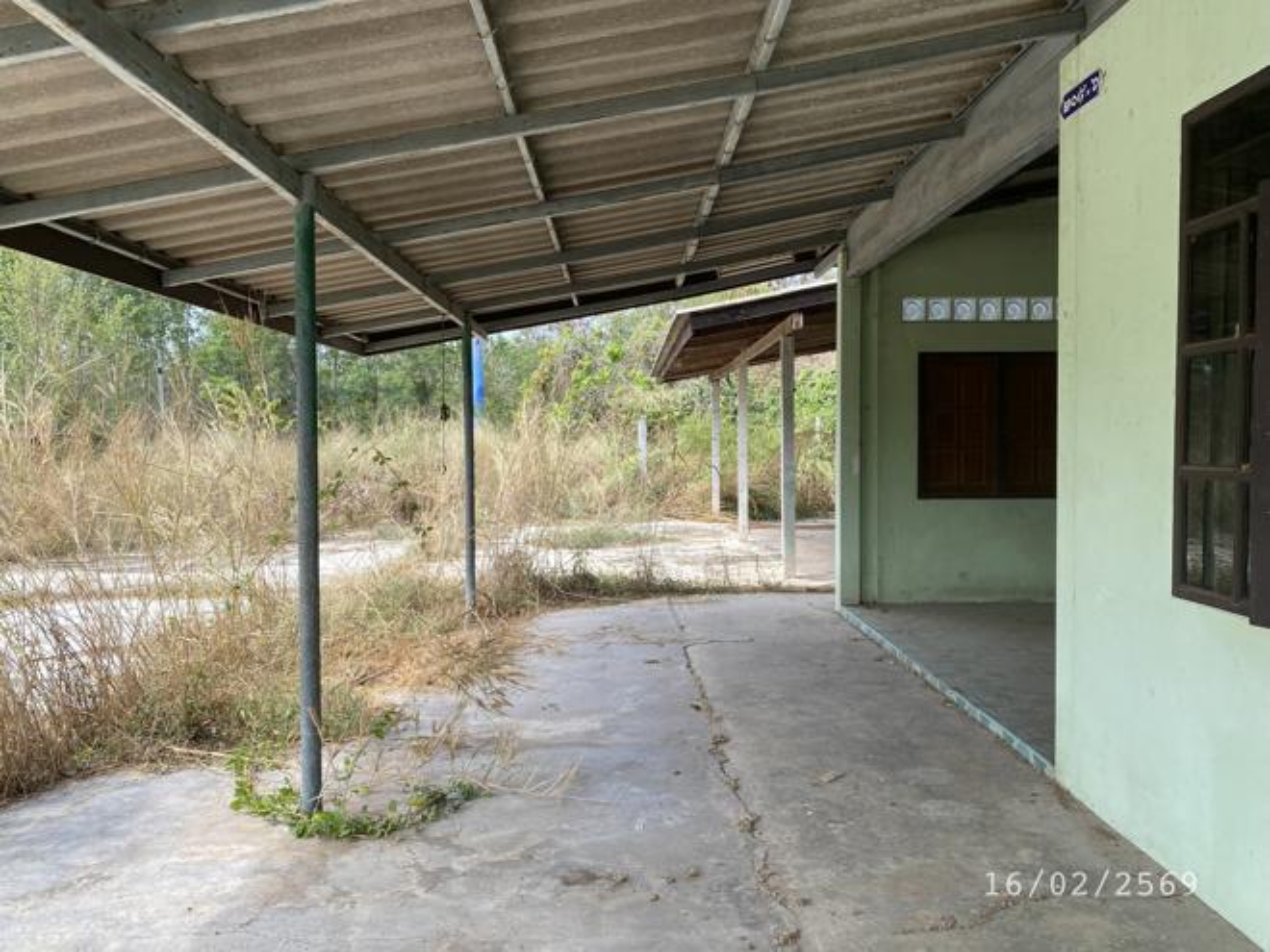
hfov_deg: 67.3
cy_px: 476
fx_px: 954
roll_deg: +0.1
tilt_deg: -2.1
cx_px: 635
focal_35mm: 26
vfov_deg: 53.1
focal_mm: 4.25
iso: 32
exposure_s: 1/690
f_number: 1.8
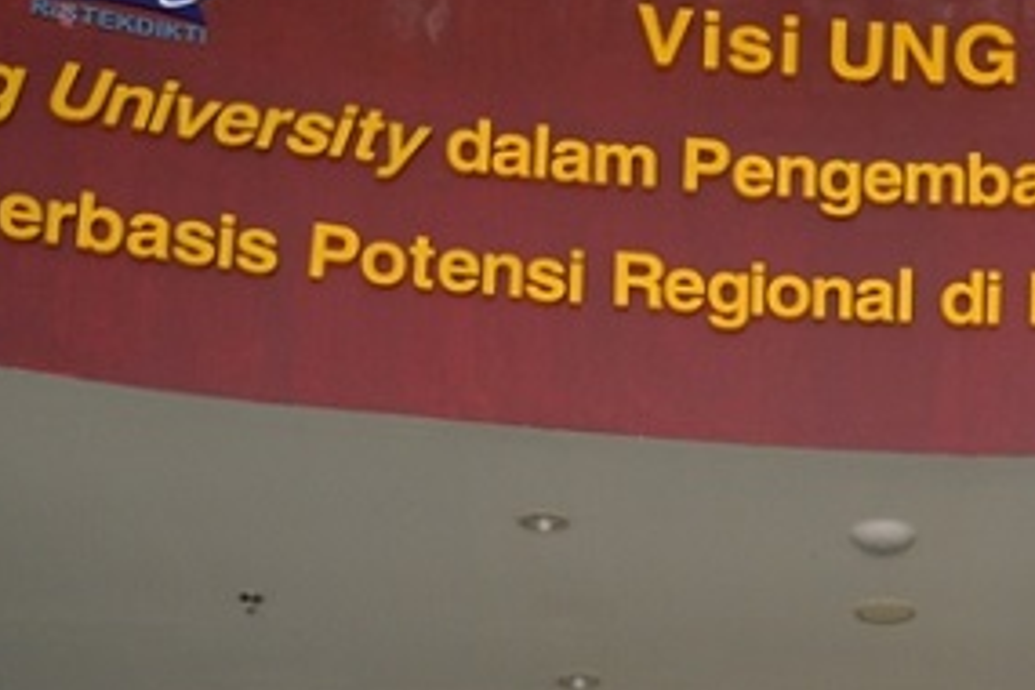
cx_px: 942
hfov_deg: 18.9
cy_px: 982
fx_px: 3047
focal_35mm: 106
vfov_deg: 12.4
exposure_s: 1/125
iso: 1000
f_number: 4
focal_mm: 31
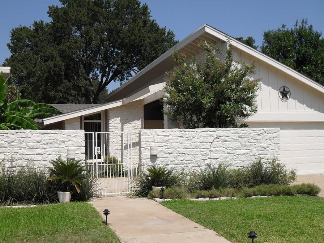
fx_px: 374
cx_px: 154
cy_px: 105
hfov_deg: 46.8
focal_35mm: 40
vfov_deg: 35.9
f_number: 8.9
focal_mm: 6.2
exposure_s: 1/250
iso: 100
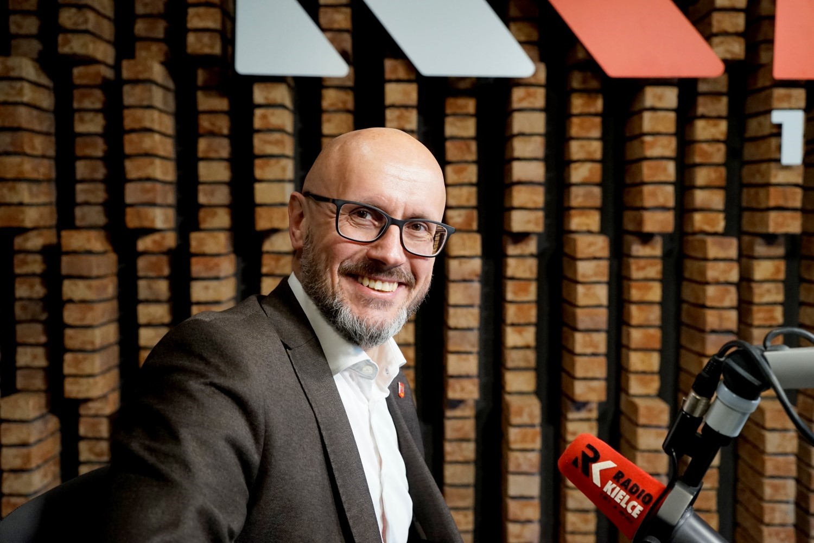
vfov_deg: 40.0
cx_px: 407
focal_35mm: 33
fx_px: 746
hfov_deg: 57.2
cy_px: 272
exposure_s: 1/160
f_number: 4
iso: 2500
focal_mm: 33
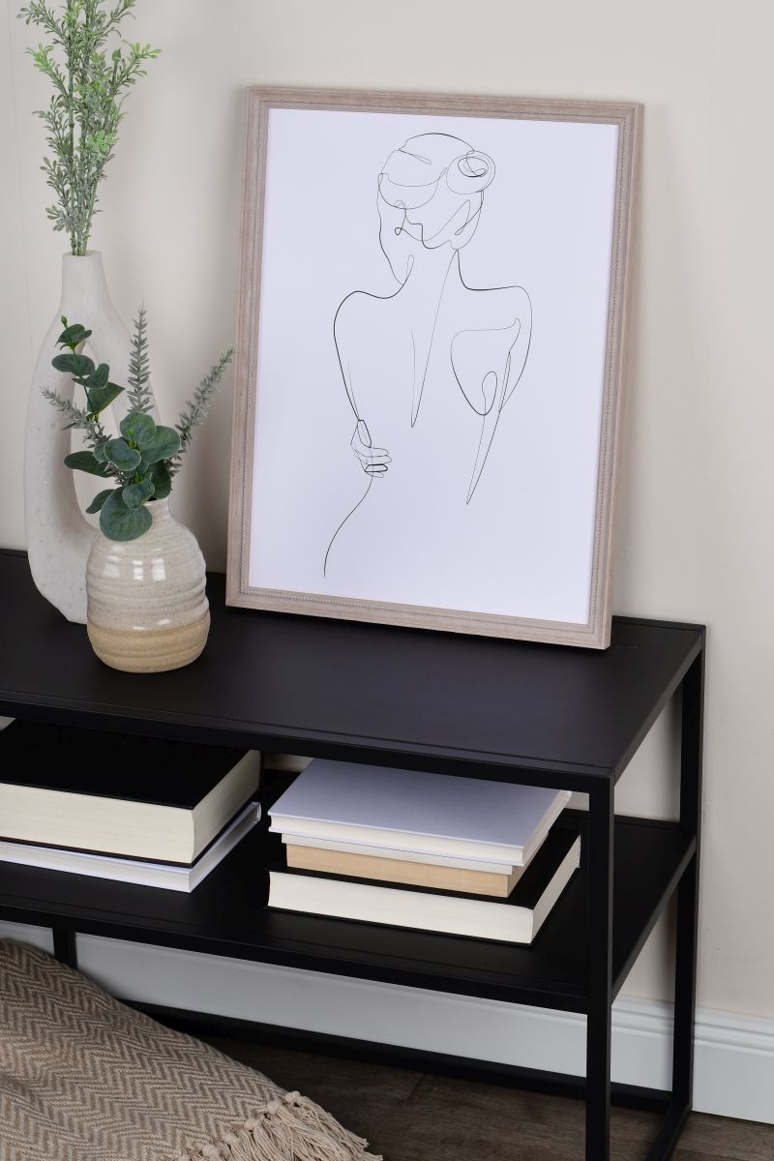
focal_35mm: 75
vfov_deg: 27.0
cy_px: 580
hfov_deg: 18.2
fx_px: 2419
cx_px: 387
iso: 400
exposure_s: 1/100
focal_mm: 50
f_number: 10
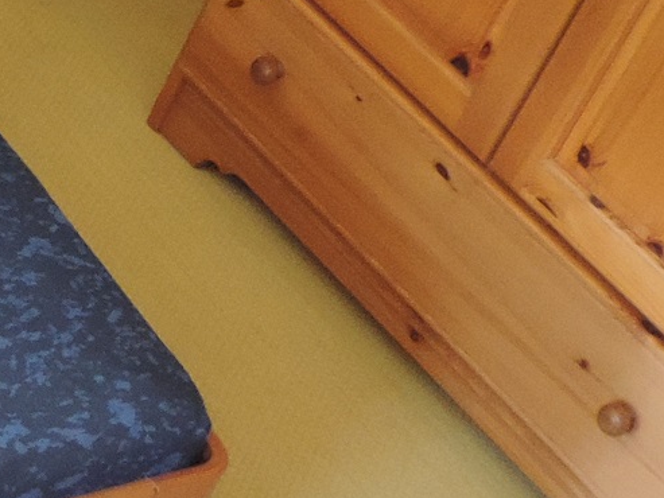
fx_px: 2859
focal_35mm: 149
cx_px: -520
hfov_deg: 12.2
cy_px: -135
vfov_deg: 9.8
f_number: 3.1
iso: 400
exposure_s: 1/20
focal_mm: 5.3
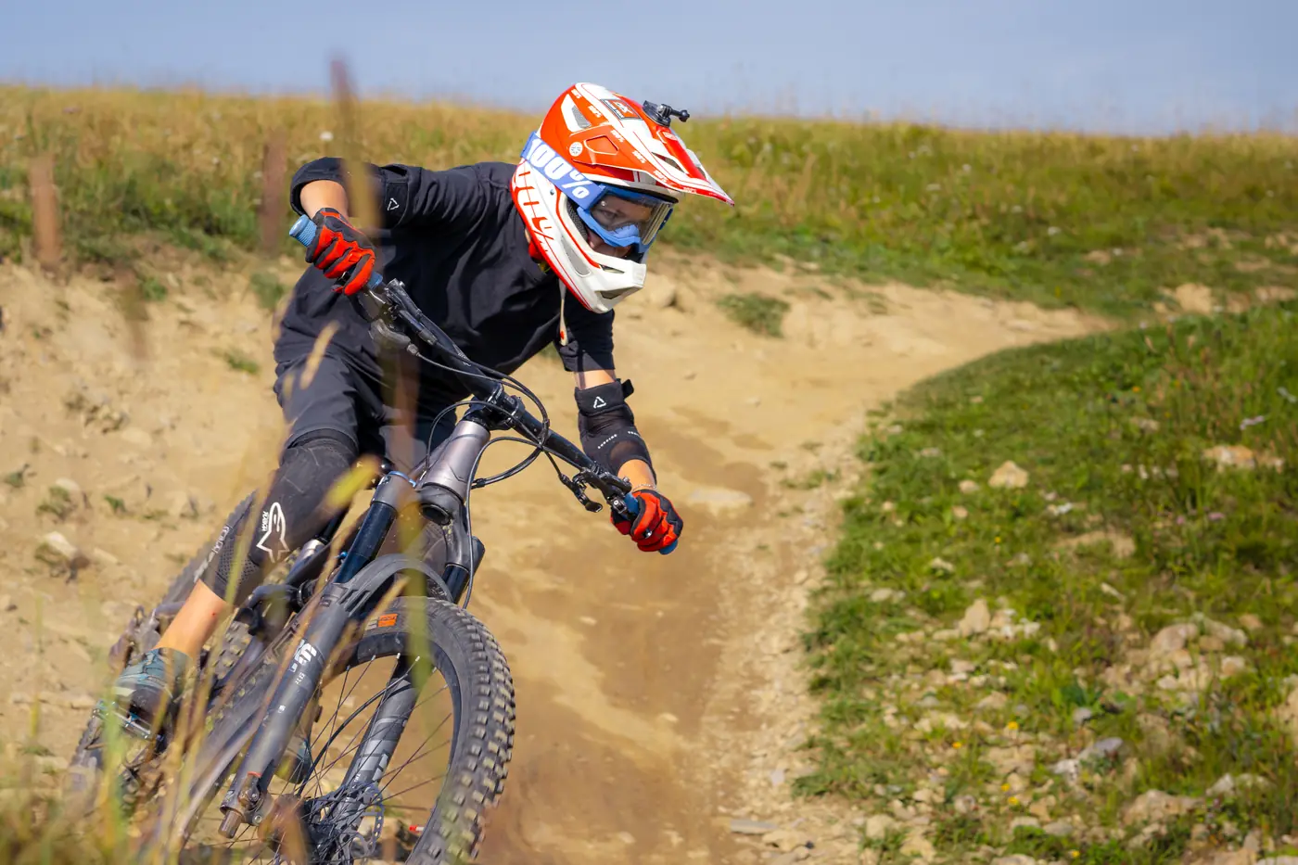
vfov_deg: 22.6
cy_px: 432
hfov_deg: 33.4
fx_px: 2163
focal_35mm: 60
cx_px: 649
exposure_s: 1/1250
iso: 80
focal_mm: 40
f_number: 3.5
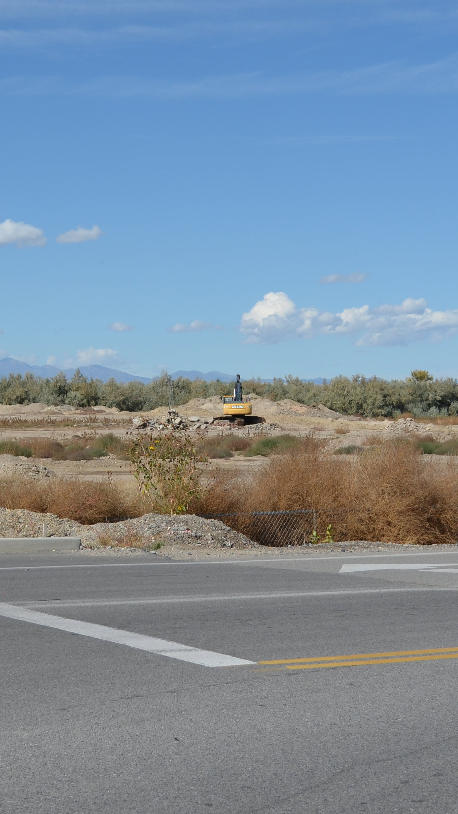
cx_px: 271
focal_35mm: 80
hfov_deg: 15.1
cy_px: 387
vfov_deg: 26.5
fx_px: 1727
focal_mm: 26
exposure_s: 1/1250
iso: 100
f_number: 4.2
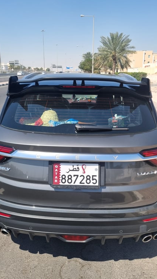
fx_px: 215
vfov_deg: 66.1
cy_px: 139
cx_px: 70
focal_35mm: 29
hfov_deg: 40.1
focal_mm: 5.4
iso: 50
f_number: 1.8
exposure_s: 1/2336
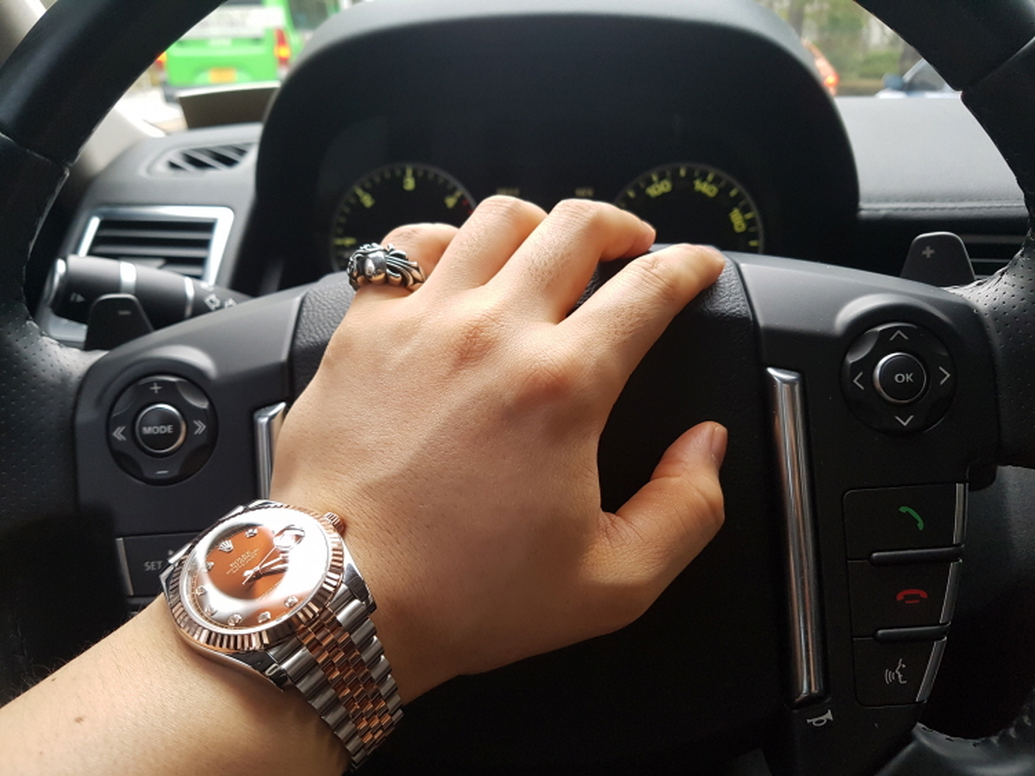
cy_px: 388
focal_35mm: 26
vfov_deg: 53.0
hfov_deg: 67.3
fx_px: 777
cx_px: 518
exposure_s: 1/60
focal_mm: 4.2
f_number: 1.7
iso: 160
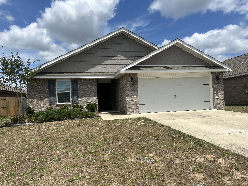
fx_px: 186
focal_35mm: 26
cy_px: 93
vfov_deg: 53.1
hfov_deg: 67.3
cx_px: 124
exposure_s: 1/6993
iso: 50
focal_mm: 5.7
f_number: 1.5
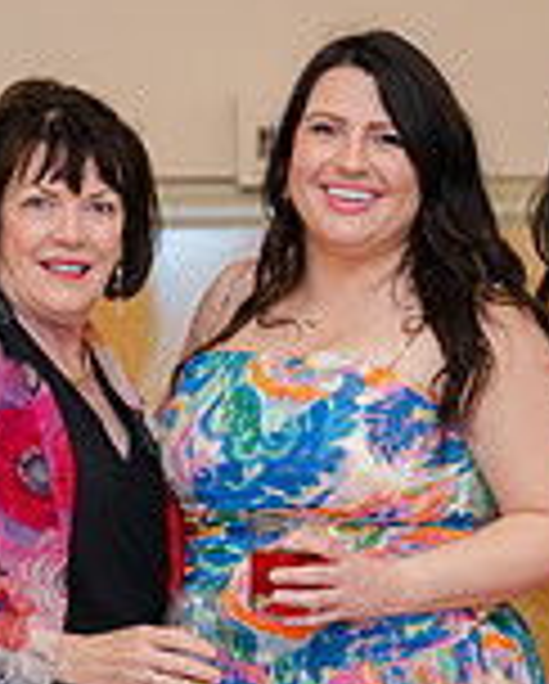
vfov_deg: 10.6
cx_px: 194
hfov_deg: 8.6
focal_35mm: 179
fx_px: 3628
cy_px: 776
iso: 320
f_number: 1.8
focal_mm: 50
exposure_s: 1/125
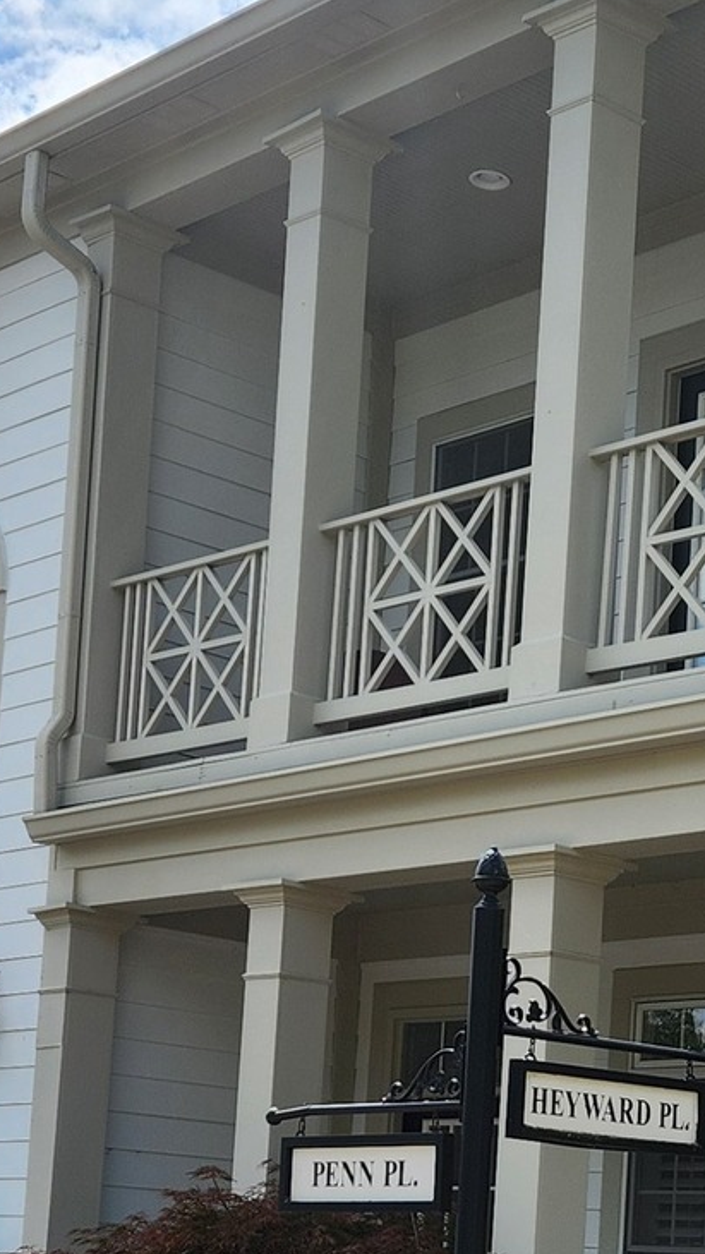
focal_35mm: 79
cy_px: 1096
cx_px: 635
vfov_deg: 26.1
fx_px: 2626
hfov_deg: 15.1
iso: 20
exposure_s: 1/1814
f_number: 1.8
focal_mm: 5.4
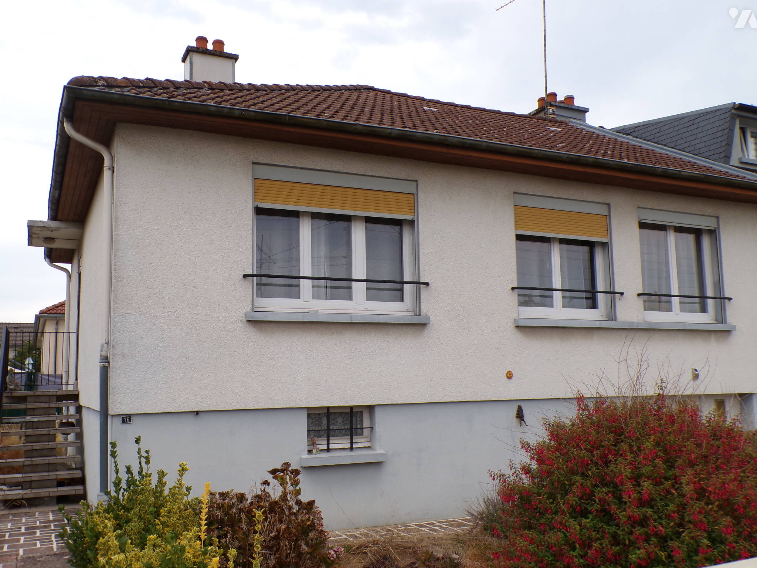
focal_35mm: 32
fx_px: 700
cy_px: 284
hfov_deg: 56.8
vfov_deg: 44.2
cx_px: 378
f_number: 4.8
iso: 100
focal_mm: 5.8
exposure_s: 1/140
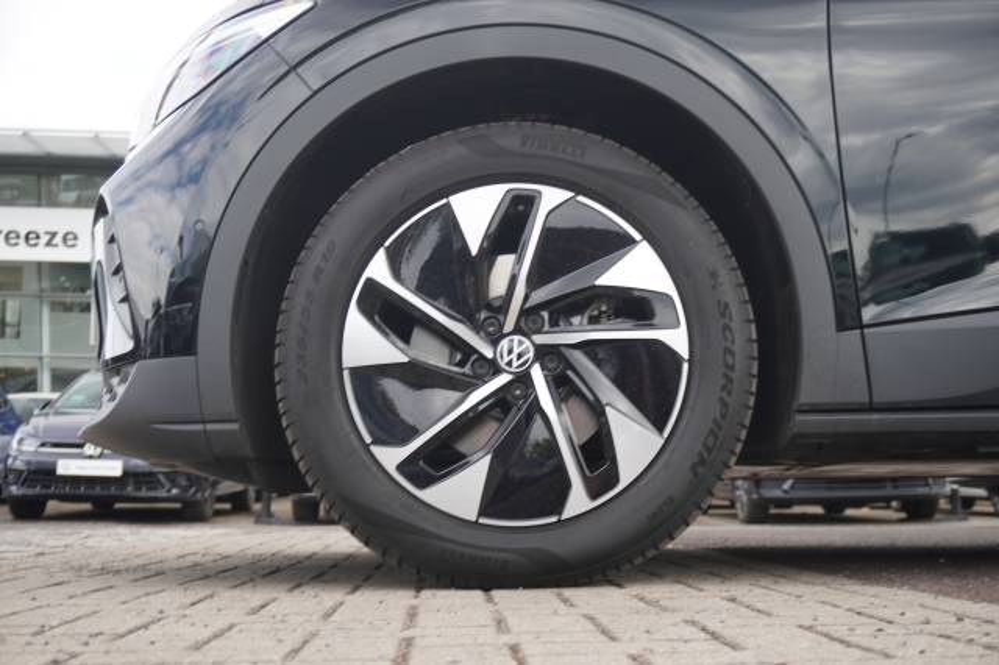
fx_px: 1331
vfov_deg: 28.0
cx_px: 500
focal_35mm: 48
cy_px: 332
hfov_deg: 41.1
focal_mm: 32
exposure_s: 1/60
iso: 100
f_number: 4.5
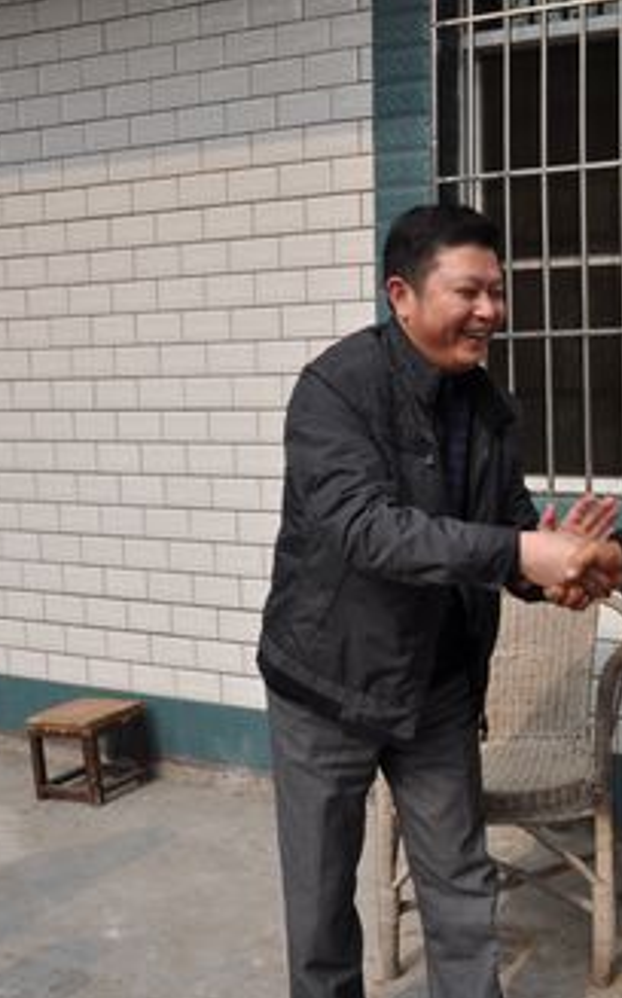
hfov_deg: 27.4
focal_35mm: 42
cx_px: 713
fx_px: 1141
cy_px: 504
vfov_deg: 47.2
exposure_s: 1/125
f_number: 11
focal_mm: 18
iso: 200
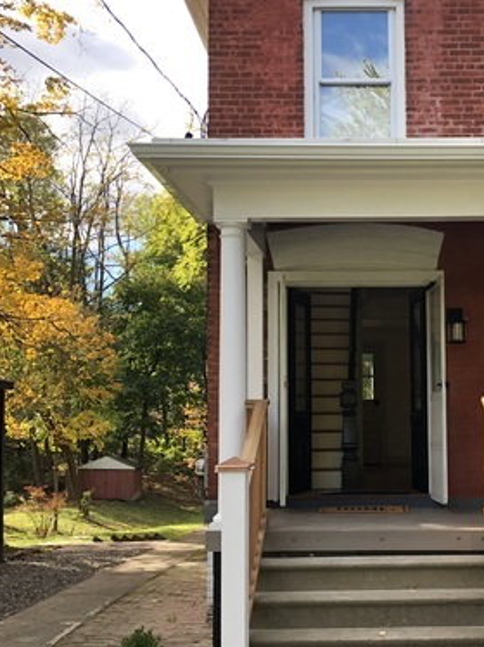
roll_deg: +0.5
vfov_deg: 38.1
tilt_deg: +5.4
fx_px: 933
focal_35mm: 50
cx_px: 394
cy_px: 369
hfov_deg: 28.4
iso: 20
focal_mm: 4
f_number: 1.8
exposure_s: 1/183
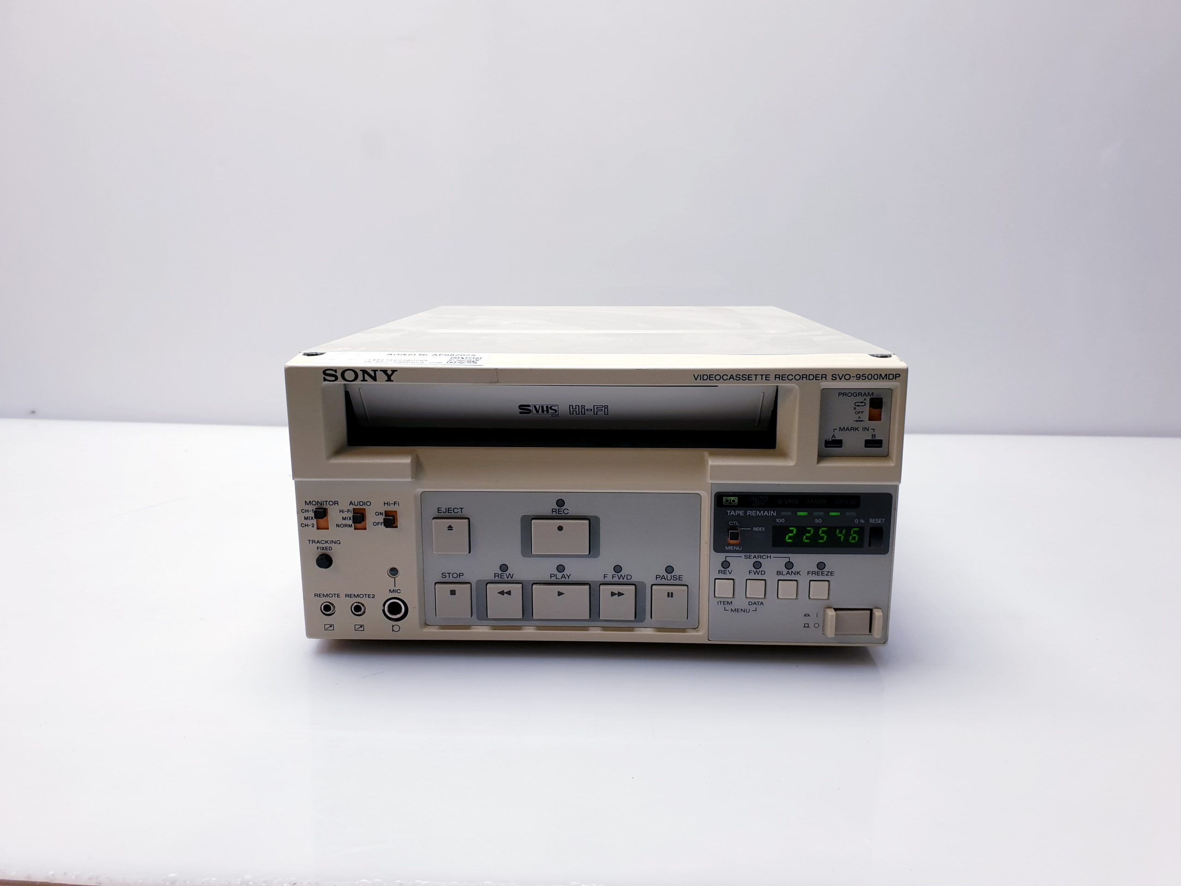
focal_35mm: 26
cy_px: 443
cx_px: 590
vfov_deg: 53.1
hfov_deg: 67.3
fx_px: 887
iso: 80
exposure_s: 1/100
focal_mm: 4.3
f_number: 2.4
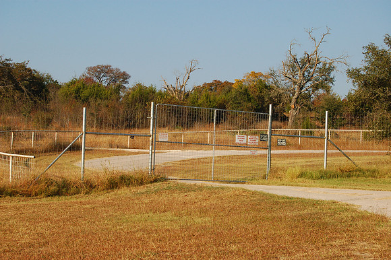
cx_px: 196
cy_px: 130
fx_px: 895
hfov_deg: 24.6
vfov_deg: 16.5
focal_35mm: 82
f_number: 9
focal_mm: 55
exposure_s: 1/320
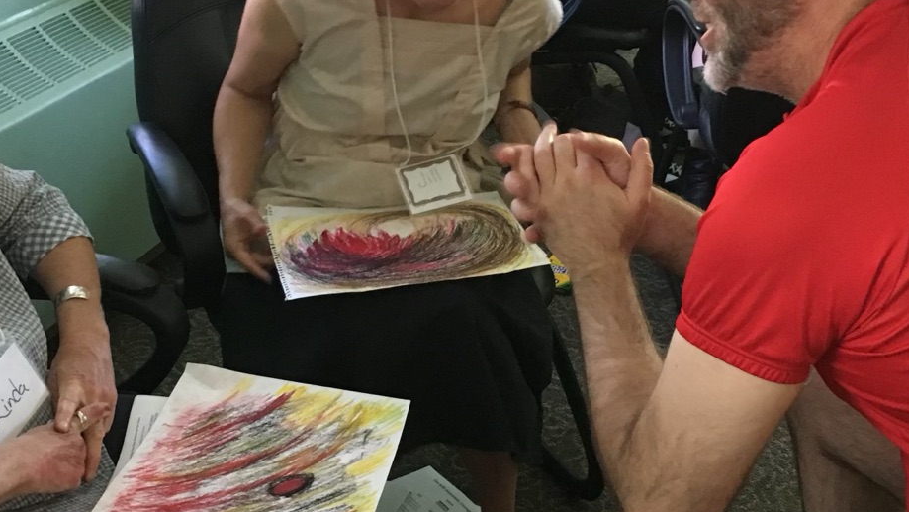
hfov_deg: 37.8
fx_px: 1326
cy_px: 275
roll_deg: +0.4
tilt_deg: -27.0
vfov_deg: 21.8
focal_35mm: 55
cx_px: 472
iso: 200
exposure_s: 1/15
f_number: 2.2
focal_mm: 4.15
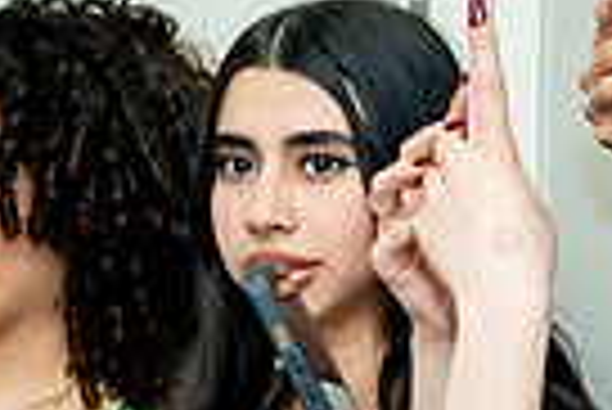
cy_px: 385
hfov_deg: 11.2
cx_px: 387
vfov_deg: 7.5
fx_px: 3114
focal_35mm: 183
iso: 1000
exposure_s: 1/200
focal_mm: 43
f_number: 2.8
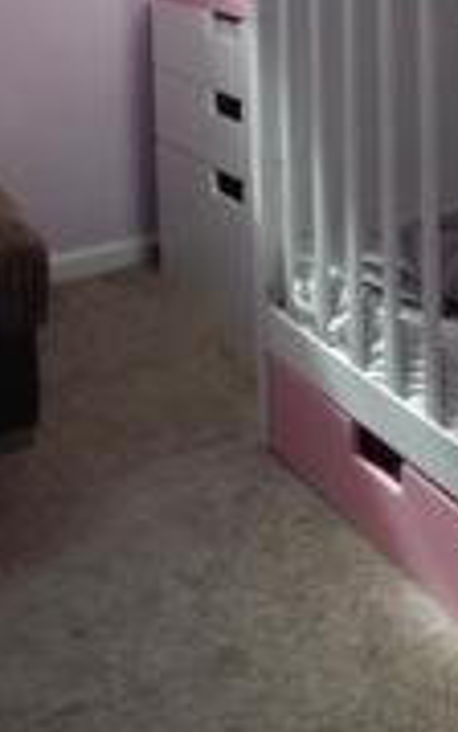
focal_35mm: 57
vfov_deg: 30.7
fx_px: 1137
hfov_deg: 22.7
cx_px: 274
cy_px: -125
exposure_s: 1/80
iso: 125
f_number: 3
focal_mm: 4
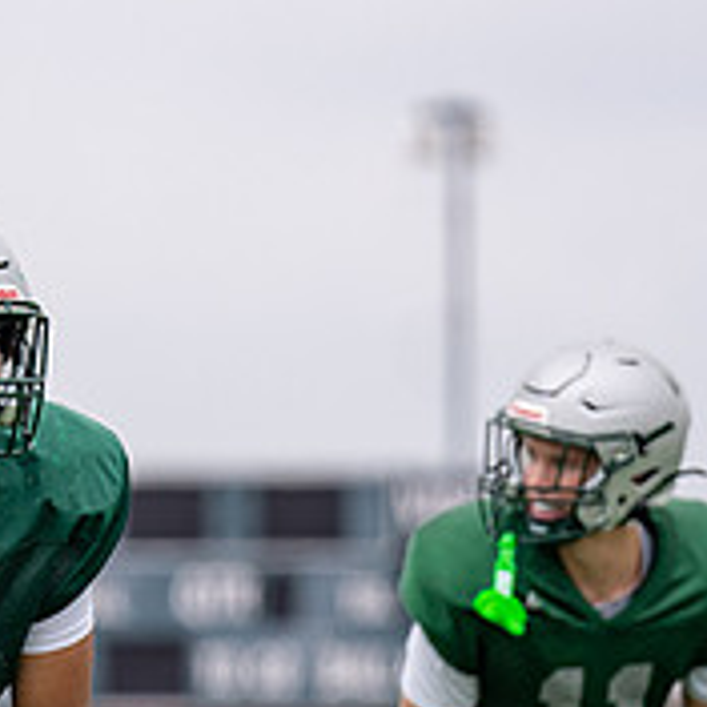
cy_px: 717
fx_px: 12825
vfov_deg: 3.2
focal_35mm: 555
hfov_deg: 3.2
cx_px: -78
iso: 160
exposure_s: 1/2500
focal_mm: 158
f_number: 2.8
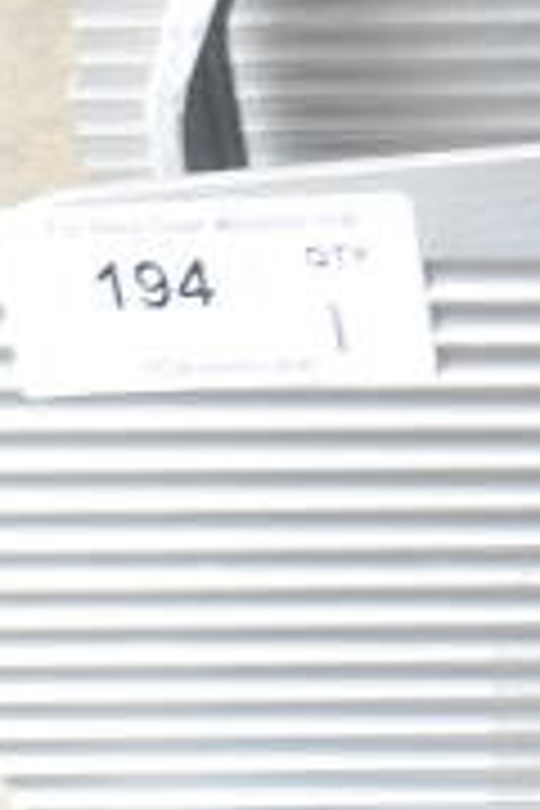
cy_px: 506
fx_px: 2625
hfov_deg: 10.9
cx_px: 994
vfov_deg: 17.5
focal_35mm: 117
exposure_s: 1/160
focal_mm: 23
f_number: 6.3
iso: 1600
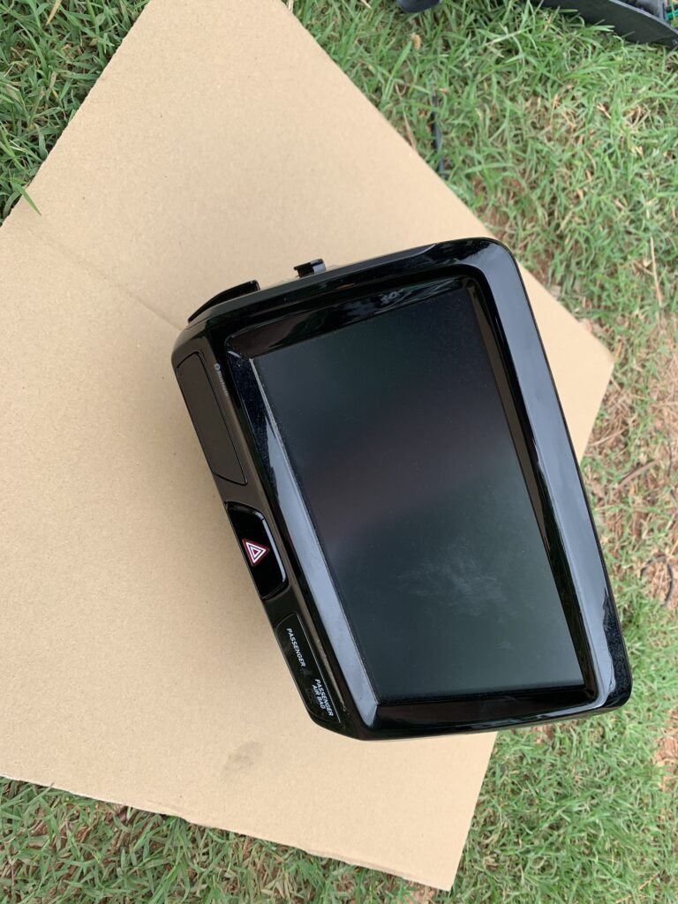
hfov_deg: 53.1
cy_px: 452
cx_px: 339
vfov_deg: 67.3
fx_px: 679
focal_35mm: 26
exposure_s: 1/144
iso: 25
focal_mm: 4.25
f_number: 1.8
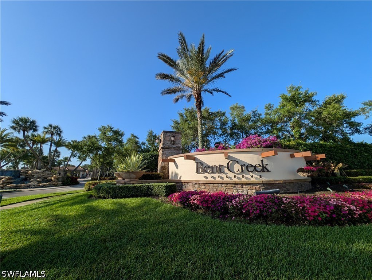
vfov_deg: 94.6
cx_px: 186
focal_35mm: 12
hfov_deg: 110.5
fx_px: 129
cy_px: 140
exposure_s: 1/1692
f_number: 1.95
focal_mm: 2.23
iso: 38
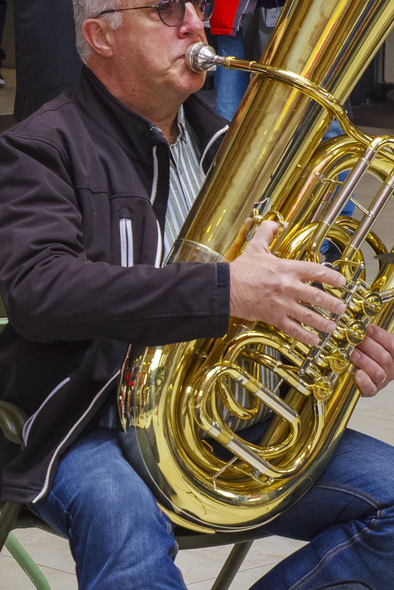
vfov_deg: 11.9
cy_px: 387
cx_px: 40
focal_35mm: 173
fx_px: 2837
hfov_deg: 7.9
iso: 800
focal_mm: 48
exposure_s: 1/200
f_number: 6.3
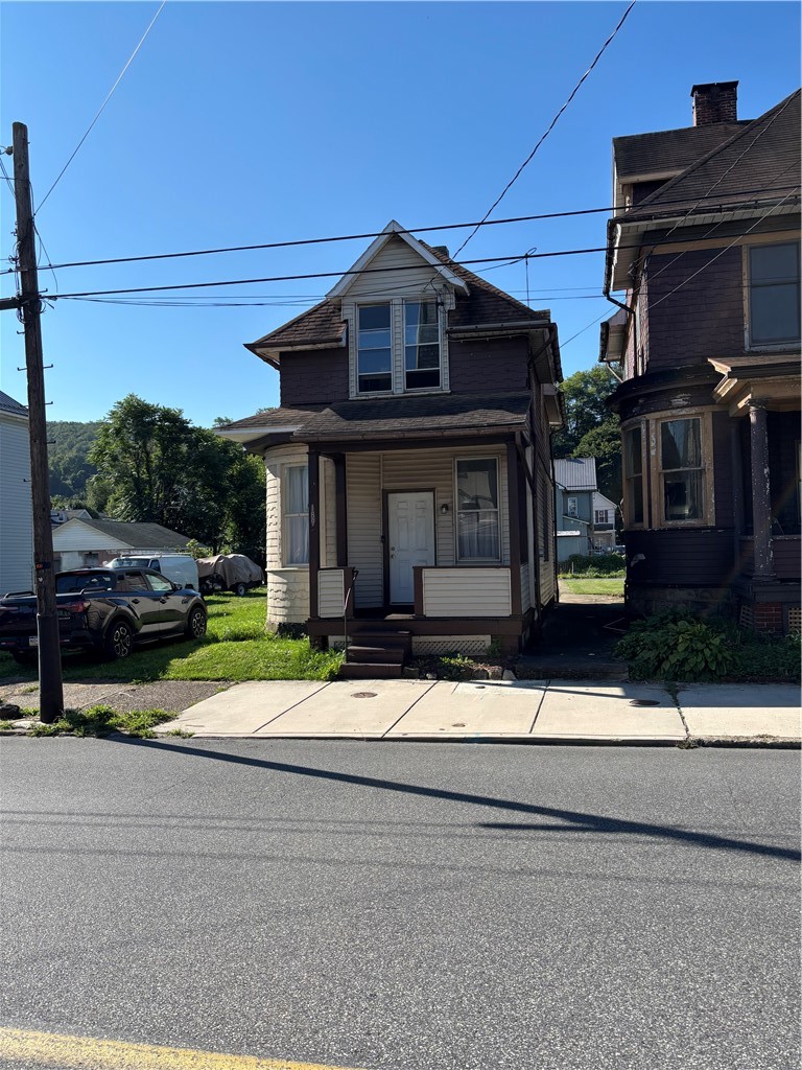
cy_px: 535
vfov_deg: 67.3
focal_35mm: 26
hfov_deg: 53.1
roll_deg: +0.3
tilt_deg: +1.2
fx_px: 803
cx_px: 401
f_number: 1.6
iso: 50
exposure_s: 1/2571
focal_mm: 5.96
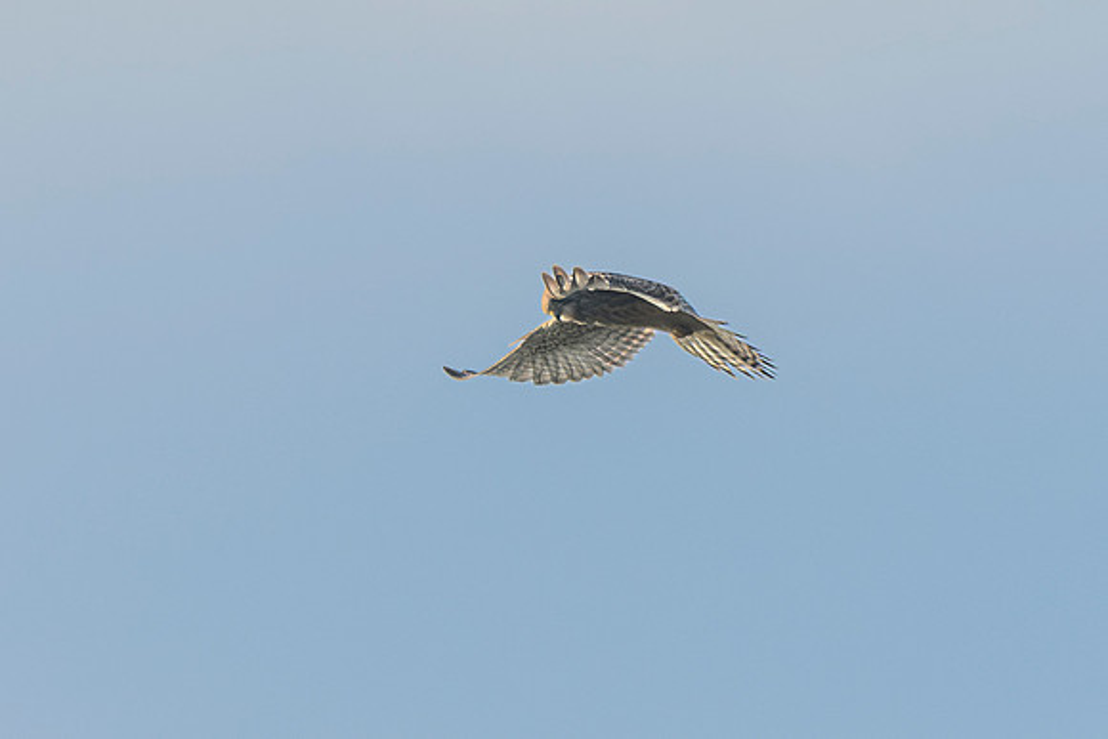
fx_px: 25844
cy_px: 193
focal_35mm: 840
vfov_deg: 1.6
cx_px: 555
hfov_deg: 2.5
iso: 250
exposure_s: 1/1600
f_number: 6.3
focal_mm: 250
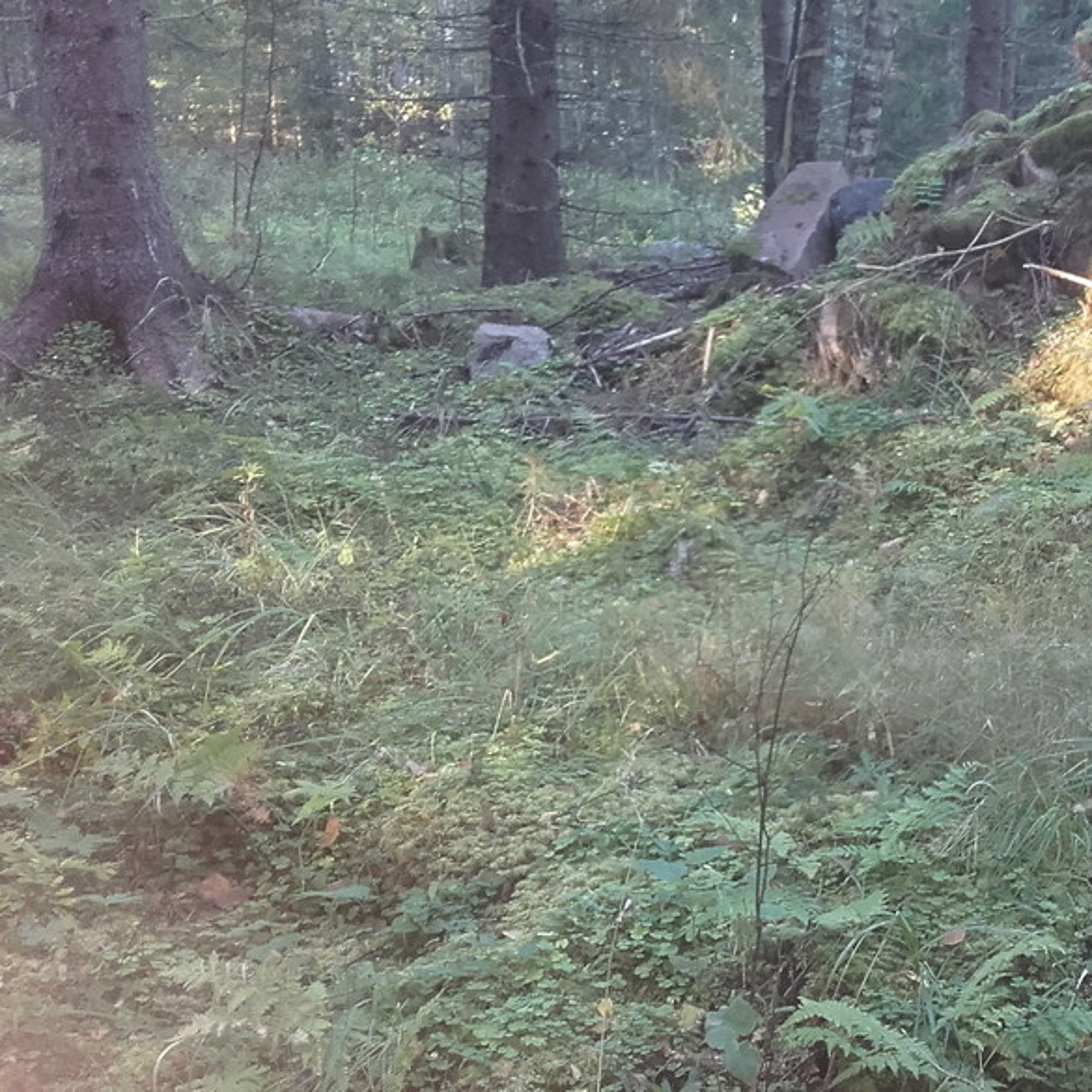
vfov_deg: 34.0
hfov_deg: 32.4
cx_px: 973
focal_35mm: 50
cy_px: 562
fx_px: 1785
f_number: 2.2
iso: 130
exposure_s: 1/20
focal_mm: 3.31
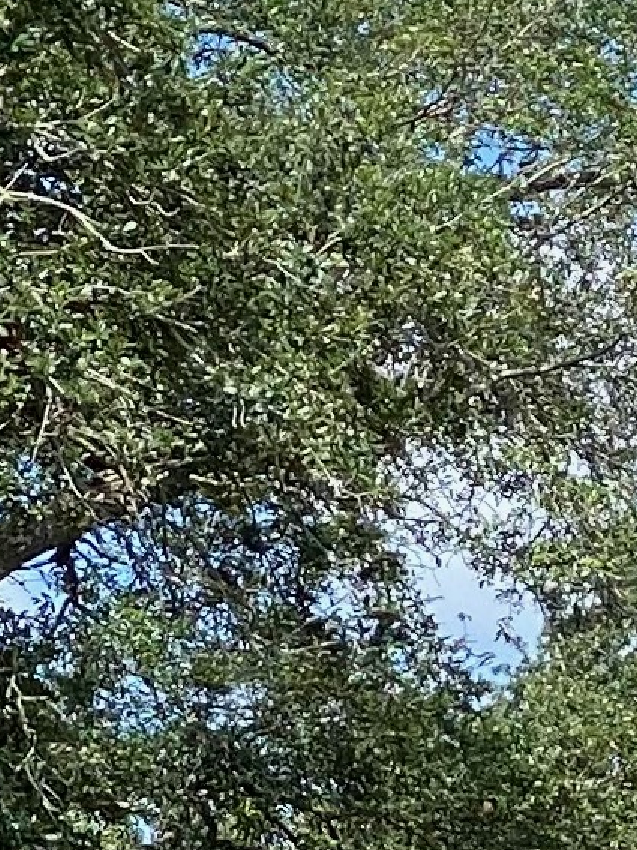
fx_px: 9082
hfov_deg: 3.8
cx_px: 2223
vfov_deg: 5.3
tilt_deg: +8.4
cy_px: 798
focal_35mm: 370
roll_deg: +0.3
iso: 20
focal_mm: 6
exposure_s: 1/856
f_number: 2
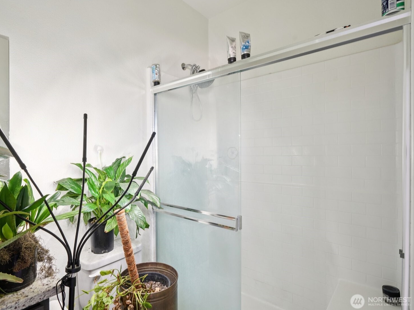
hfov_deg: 84.2
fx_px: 227
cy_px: 152
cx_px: 179
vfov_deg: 68.7
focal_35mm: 19
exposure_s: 1/5
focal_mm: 17
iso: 400
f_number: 8
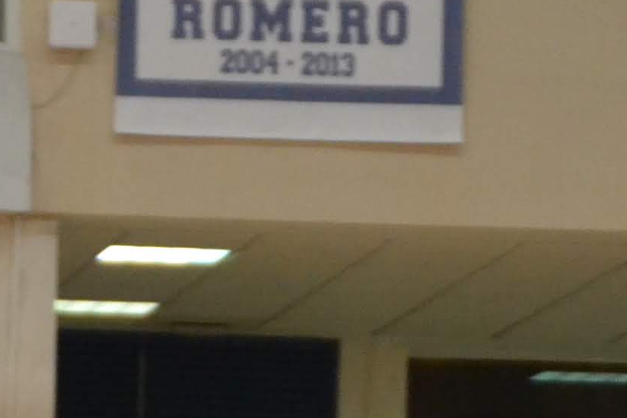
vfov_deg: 2.6
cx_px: -51
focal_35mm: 532
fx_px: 9266
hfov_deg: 3.9
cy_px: 670
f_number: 5.6
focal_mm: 85
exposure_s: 1/160
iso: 2500
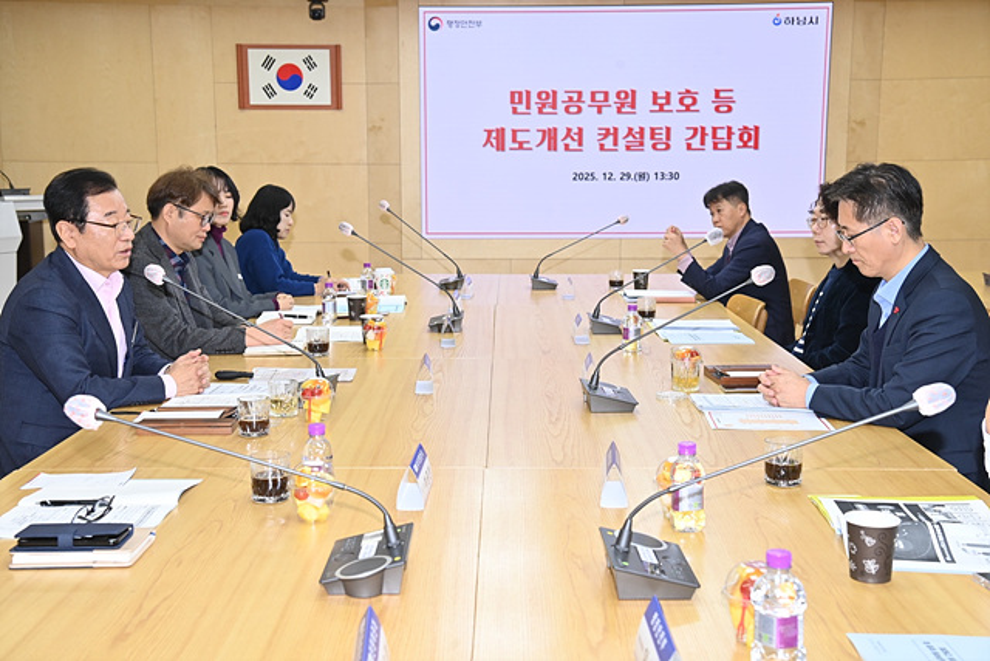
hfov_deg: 41.1
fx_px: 1320
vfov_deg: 28.1
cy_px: 330
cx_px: 495
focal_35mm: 48
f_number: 6.3
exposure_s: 1/160
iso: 800
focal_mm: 48
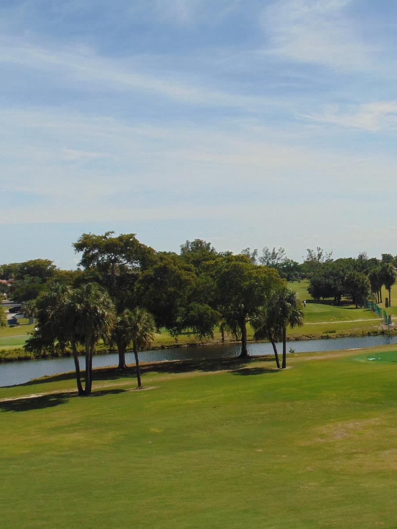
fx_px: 718
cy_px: 266
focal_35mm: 47
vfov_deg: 40.4
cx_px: 301
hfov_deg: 30.4
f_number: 8.3
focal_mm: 6.3
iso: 80
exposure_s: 1/250
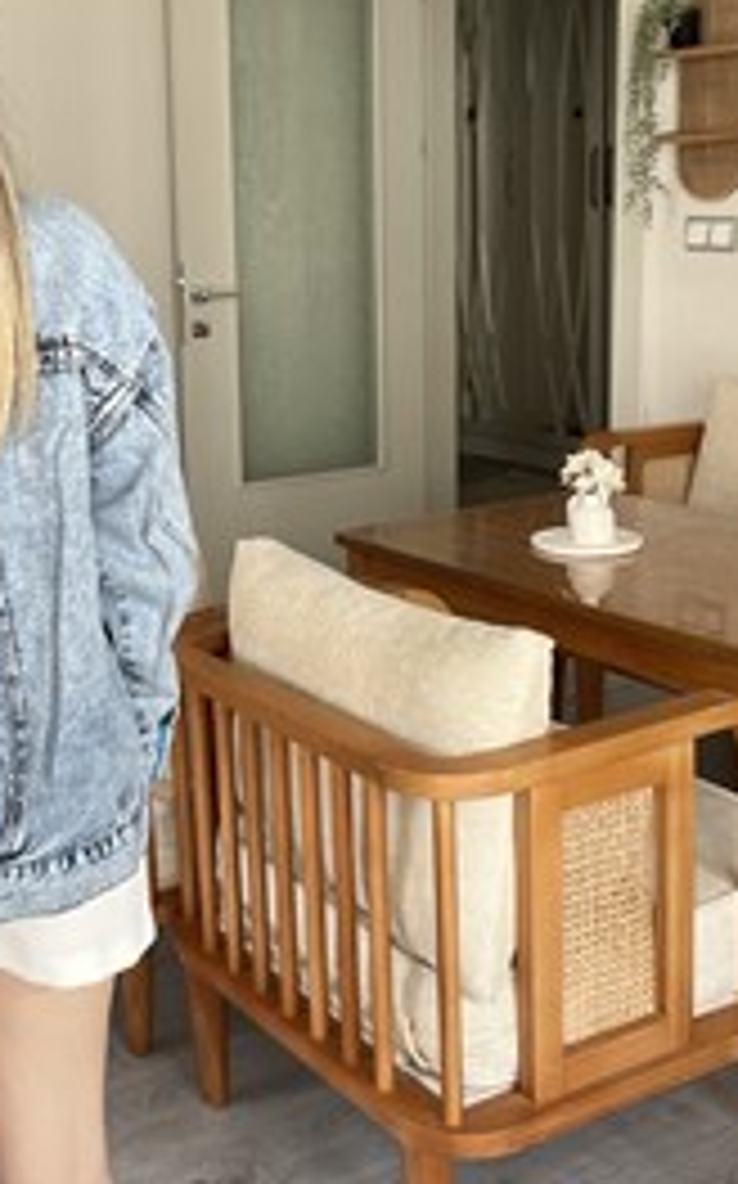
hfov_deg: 25.3
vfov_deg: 40.1
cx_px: 126
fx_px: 1612
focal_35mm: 50
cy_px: 470
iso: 80
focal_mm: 2.71
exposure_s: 1/121
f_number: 2.2
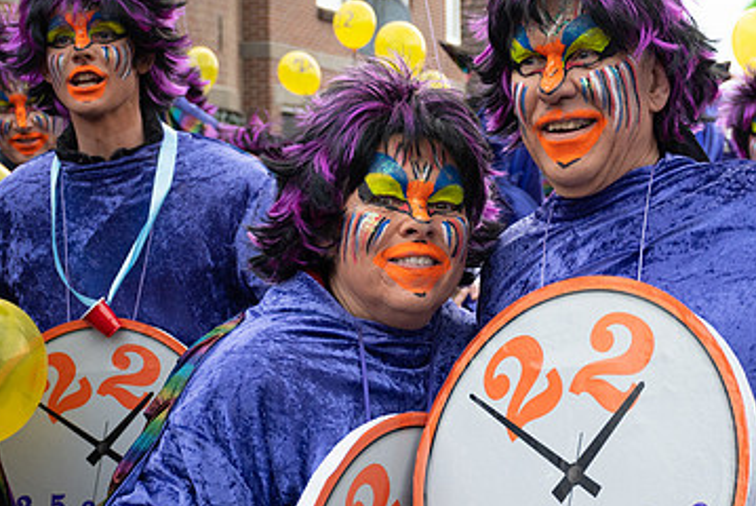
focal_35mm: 92
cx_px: 526
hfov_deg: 22.0
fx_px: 1934
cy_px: 244
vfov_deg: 14.9
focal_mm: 38
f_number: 4.2
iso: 400
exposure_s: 1/1000
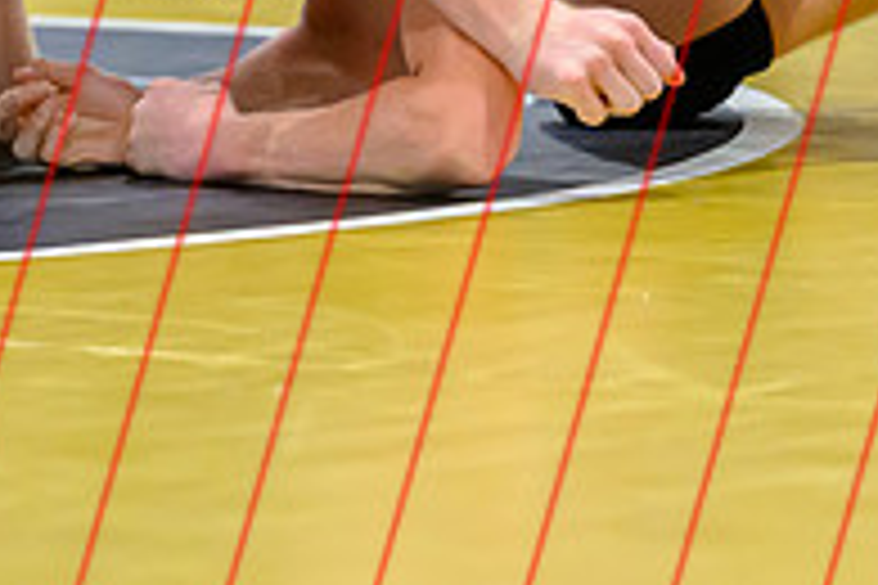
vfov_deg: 3.7
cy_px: -247
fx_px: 8926
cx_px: 163
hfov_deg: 5.6
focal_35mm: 366
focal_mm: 115
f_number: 2.8
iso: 6400
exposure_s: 1/640
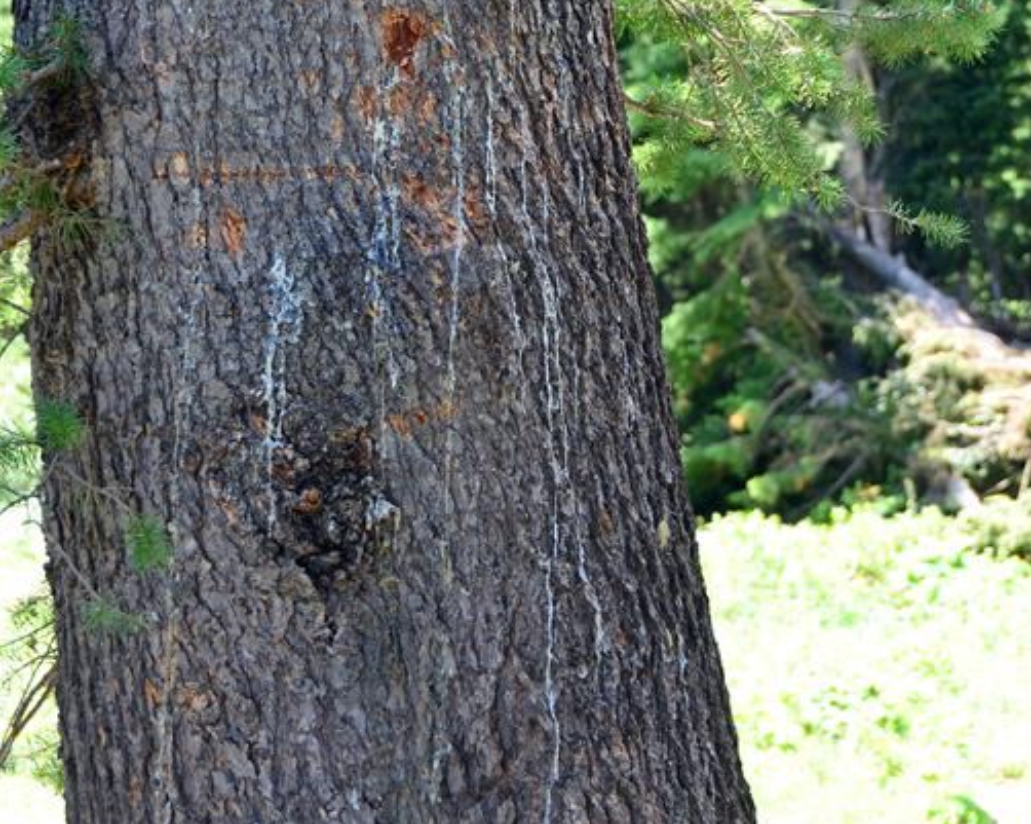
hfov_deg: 22.2
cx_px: 520
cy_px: 185
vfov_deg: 17.7
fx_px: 2623
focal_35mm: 86
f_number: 5
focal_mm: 40
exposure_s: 1/100
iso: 200
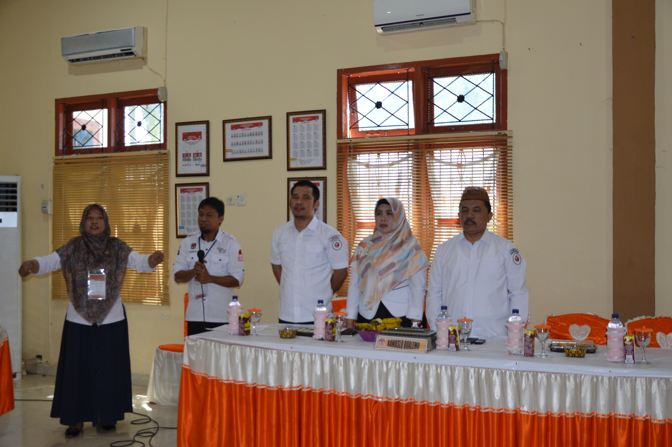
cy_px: 224
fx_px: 699
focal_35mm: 38
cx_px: 336
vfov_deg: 35.4
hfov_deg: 51.3
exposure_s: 1/60
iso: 500
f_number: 4
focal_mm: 25
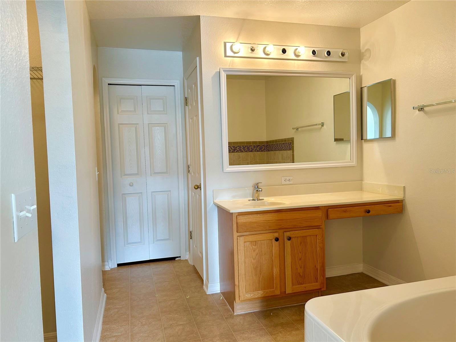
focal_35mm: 26
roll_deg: +2.3
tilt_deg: -3.2
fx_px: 343
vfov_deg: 53.1
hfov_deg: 67.3
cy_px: 171
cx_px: 228
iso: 80
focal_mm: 5.7
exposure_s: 1/60
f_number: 1.5
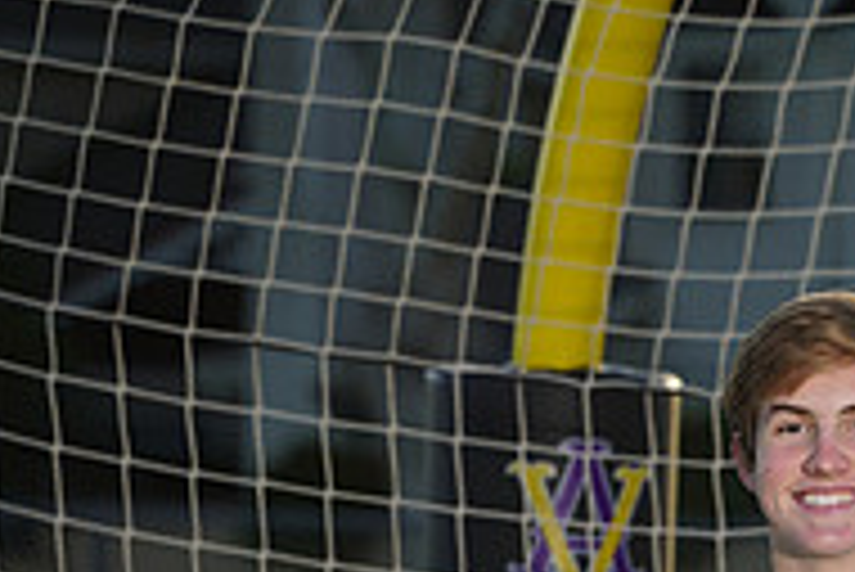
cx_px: 821
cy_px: 1248
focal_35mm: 745
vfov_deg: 1.8
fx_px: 17707
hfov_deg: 2.8
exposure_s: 1/200
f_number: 8
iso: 100
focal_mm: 244
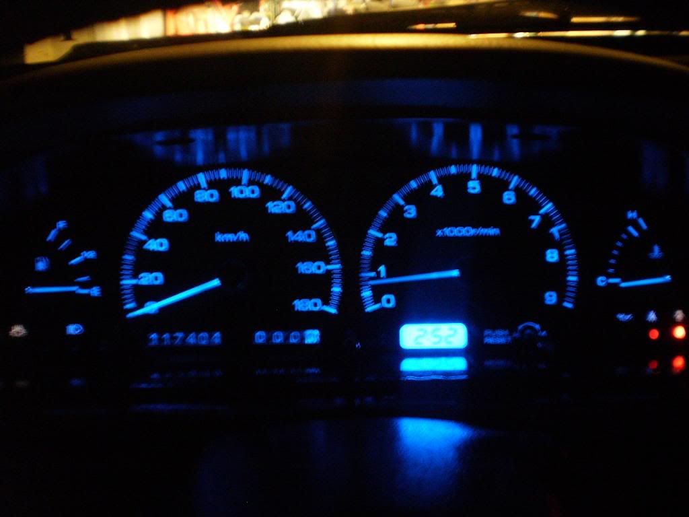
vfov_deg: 34.3
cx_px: 344
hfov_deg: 44.8
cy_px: 258
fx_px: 836
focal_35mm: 42
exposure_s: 1/2
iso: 400
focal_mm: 7.4
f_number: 3.5
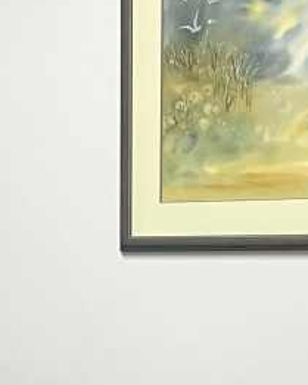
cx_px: 26
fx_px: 1663
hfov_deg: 10.5
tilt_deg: -12.0
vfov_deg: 12.5
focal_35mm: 146
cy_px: 581
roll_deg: +0.0
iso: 80
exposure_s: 1/50
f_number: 1.5
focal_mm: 5.7
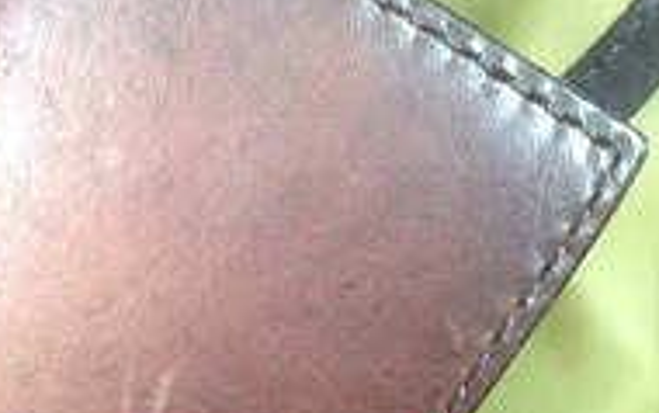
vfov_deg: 16.1
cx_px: 35
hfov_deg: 25.4
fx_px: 1402
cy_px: 486
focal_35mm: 78
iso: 200
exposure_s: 1/20
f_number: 2.4
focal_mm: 4.28
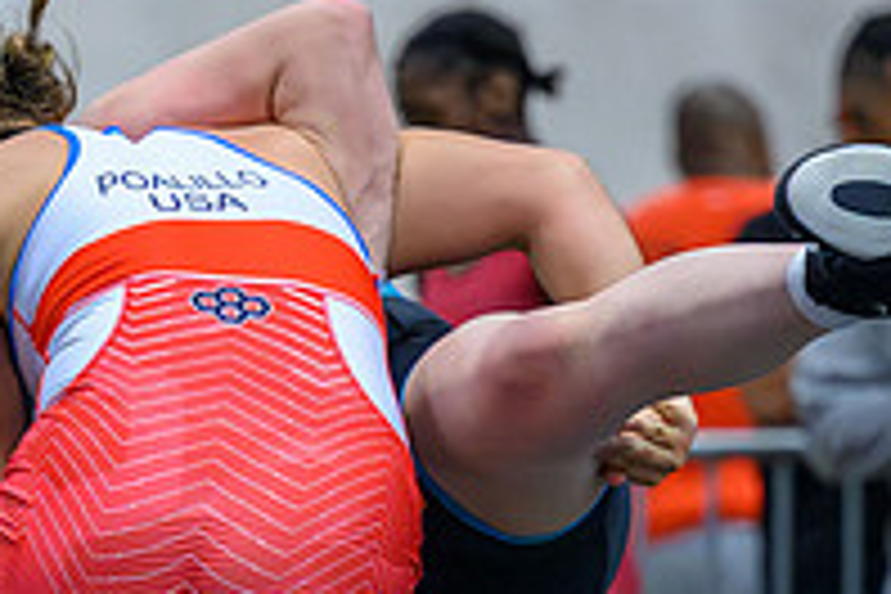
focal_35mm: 445
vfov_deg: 3.1
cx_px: -49
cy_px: 973
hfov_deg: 4.6
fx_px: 11013
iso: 14400
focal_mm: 125
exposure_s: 1/800
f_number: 2.8
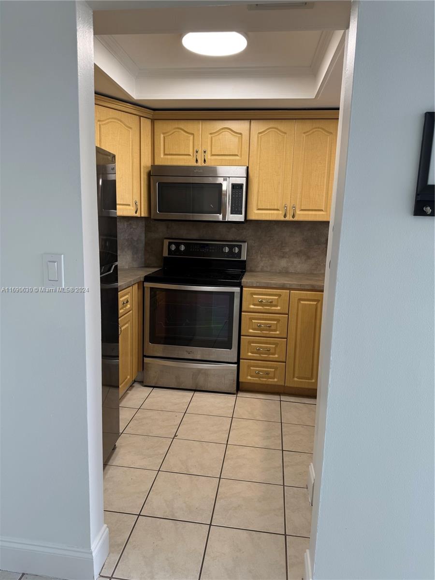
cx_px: 218
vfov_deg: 71.6
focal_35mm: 24
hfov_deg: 56.8
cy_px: 290
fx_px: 402
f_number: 1.78
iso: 80
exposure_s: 1/120
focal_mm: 6.76
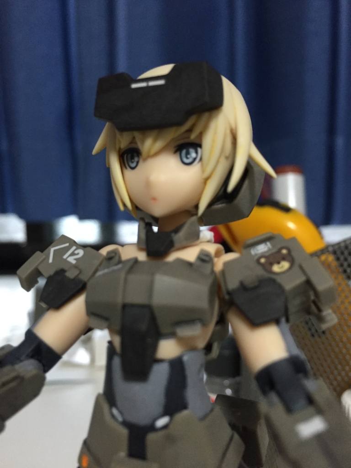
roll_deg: +1.0
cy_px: 234
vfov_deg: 61.7
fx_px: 392
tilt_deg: -9.5
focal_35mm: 29
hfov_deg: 48.2
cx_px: 176
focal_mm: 4.15
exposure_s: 1/30
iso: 125
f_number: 2.2
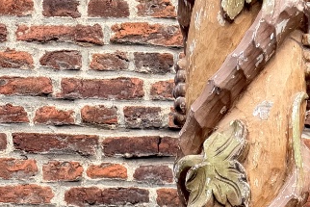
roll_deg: +0.5
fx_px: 801
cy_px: 555
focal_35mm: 93
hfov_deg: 21.6
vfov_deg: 11.2
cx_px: 245
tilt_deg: -0.2
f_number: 1.78
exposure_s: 1/805
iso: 80
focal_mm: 6.76
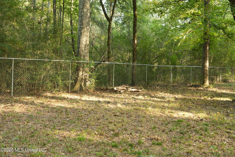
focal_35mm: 45
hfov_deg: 43.6
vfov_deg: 29.9
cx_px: 118
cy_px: 78
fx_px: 294
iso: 640
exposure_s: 1/25
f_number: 6.3
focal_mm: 45
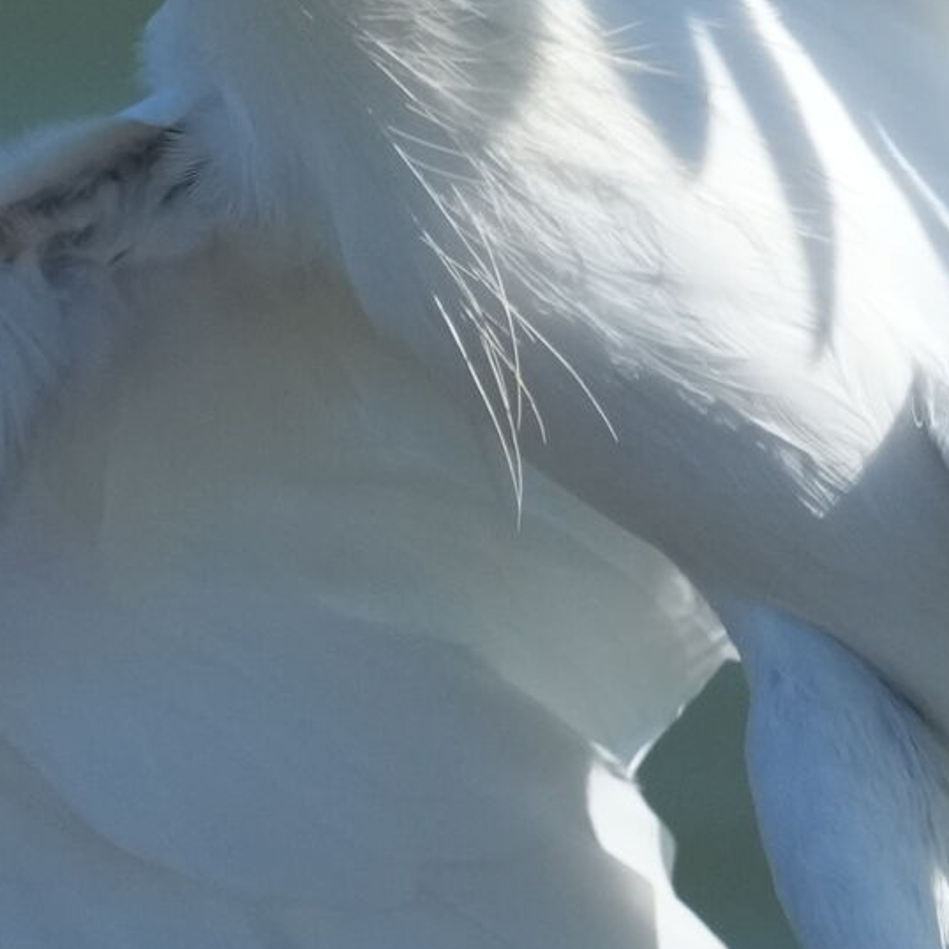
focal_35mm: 3823
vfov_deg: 0.5
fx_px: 118576
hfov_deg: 0.5
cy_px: -26
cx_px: 1385
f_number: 6.3
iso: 800
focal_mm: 560
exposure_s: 1/3200
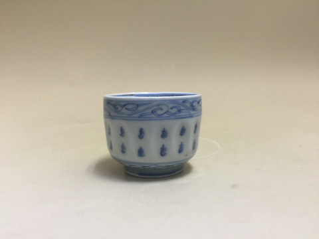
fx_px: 267
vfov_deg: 48.2
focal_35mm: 29
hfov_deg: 61.7
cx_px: 160
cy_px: 120
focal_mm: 4.15
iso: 80
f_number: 2.2
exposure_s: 1/33
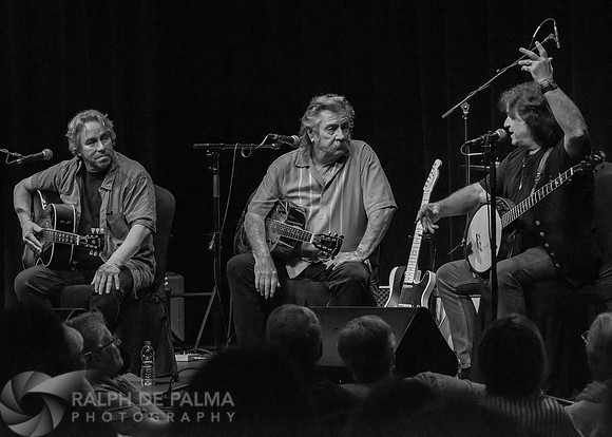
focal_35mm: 124
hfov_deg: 16.2
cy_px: 179
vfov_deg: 11.6
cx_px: 340
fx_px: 2149
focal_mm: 100
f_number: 5.6
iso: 1600
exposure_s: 1/160
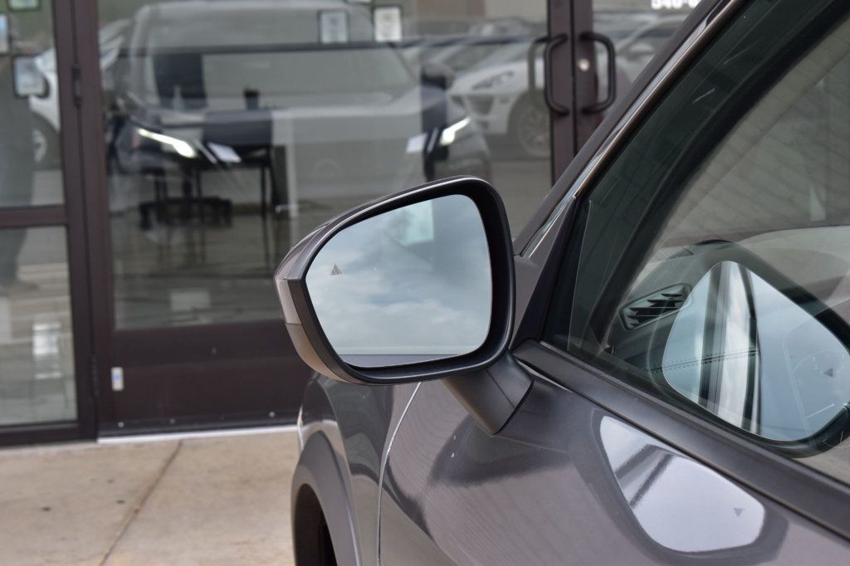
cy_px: 283
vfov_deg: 16.5
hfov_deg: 24.6
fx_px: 1947
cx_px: 425
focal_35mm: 82
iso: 400
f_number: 9
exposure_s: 1/160
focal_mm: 55
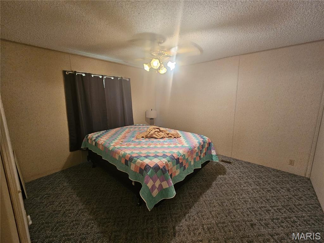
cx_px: 162
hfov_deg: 106.2
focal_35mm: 13
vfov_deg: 89.9
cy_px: 122
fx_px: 122
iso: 400
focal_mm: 2.2
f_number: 2.2
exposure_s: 1/30
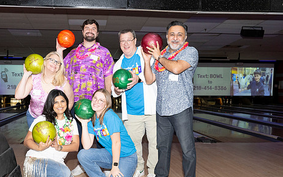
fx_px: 316
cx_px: 109
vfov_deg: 31.2
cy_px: 105
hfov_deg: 47.8
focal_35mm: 41
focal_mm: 32
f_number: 5.6
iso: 1600
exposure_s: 1/100
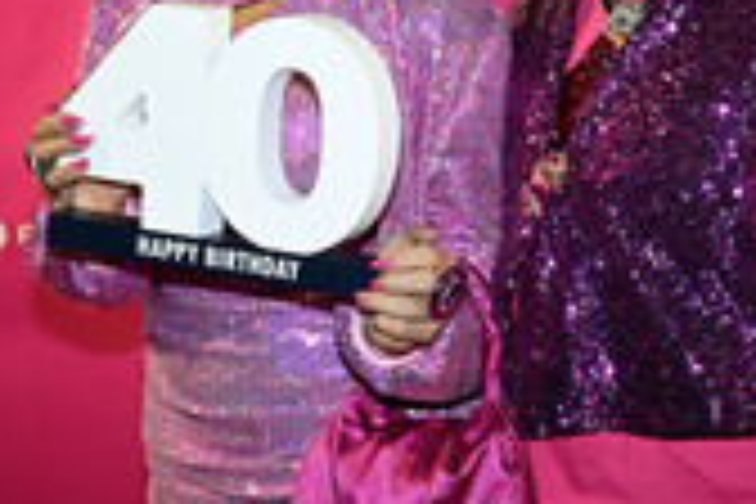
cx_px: 493
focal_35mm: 102
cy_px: 108
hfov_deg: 20.0
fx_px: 2142
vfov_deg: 13.4
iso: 800
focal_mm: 38
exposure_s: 1/160
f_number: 4.5
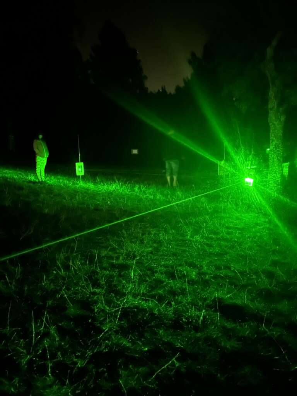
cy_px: 198
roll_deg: +2.3
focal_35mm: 26
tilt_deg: -5.1
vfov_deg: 67.3
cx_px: 148
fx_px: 297
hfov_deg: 53.1
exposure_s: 1/2
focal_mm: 5.7
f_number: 1.5
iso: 6400
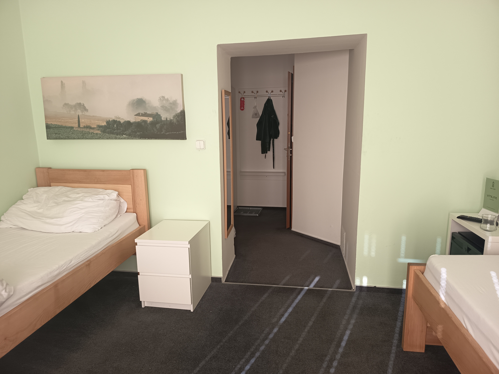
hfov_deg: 71.6
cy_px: 187
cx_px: 250
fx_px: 346
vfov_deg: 56.8
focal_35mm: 24
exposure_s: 1/100
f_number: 1.7
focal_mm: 5.27
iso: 305
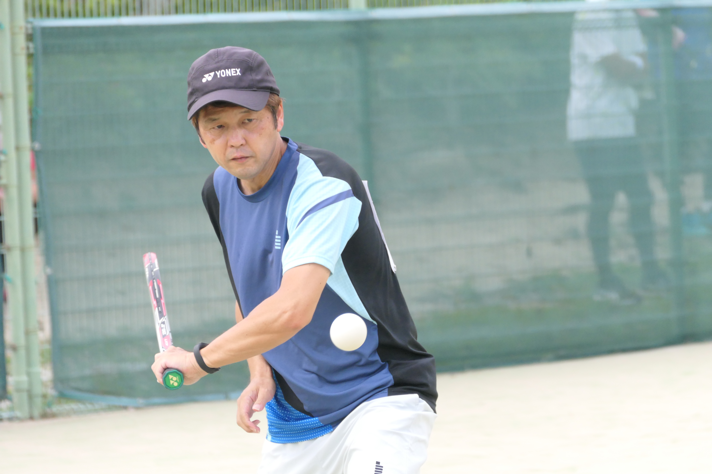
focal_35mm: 325
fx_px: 6427
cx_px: 356
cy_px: 237
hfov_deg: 6.3
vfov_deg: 4.2
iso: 1000
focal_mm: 118.56
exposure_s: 1/3200
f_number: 4
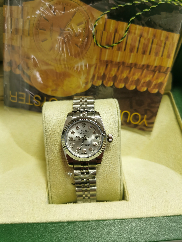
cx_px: 91
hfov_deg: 51.4
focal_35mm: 27
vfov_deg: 65.3
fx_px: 189
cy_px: 121
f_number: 1.6
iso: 250
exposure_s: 1/50
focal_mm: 5.56
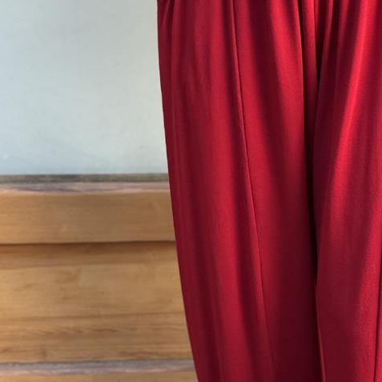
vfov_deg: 16.0
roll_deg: -1.3
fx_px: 1361
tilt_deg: -27.3
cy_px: 200
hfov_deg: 15.8
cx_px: 337
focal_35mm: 109
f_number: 1.78
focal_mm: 6.76
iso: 160
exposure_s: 1/191
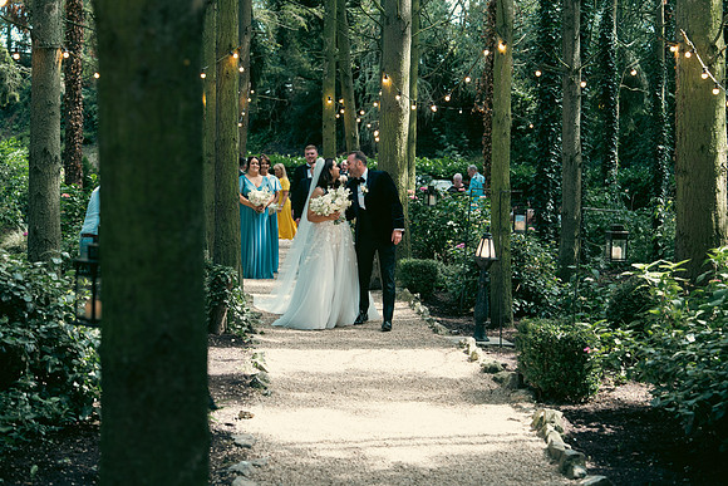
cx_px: 364
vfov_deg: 19.5
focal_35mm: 70
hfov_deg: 28.8
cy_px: 243
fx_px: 1416
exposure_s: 1/200
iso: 320
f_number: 3.5
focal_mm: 70
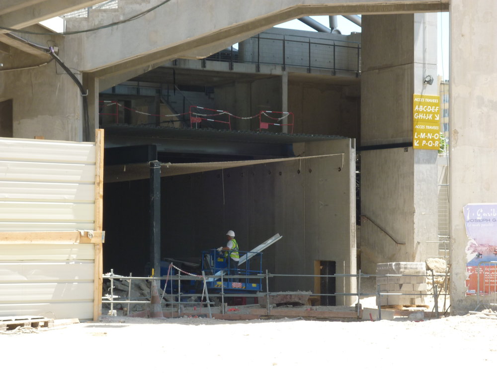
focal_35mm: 93
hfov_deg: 21.1
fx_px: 1335
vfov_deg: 15.9
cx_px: 248
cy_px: 186
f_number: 4.7
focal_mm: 15.3
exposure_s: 1/160
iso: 80
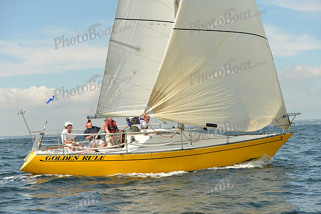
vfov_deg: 19.5
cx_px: 160
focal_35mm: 70
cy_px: 107
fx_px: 624
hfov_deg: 28.8
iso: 320
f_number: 6.3
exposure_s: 1/1600
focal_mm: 70
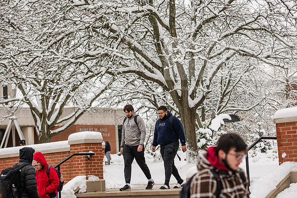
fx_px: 743
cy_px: 99
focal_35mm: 90
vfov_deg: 15.2
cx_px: 148
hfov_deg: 22.6
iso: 160
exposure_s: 1/400
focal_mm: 90
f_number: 4
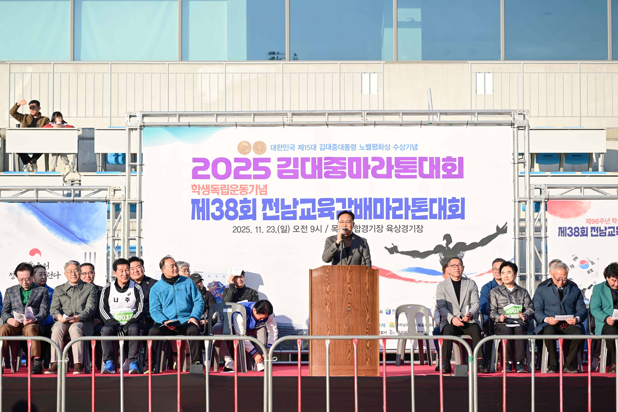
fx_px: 1562
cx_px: 309
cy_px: 206
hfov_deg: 22.4
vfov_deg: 15.0
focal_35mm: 91
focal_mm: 91
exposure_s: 1/500
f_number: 4
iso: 64
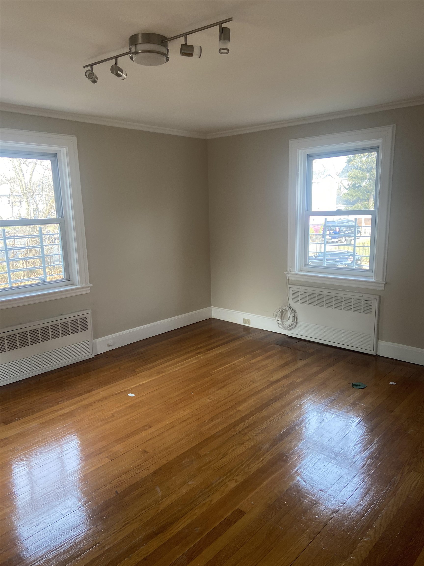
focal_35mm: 26
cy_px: 283
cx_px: 212
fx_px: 425
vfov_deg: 67.3
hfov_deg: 53.1
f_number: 1.8
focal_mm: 4.25
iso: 100
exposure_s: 1/121
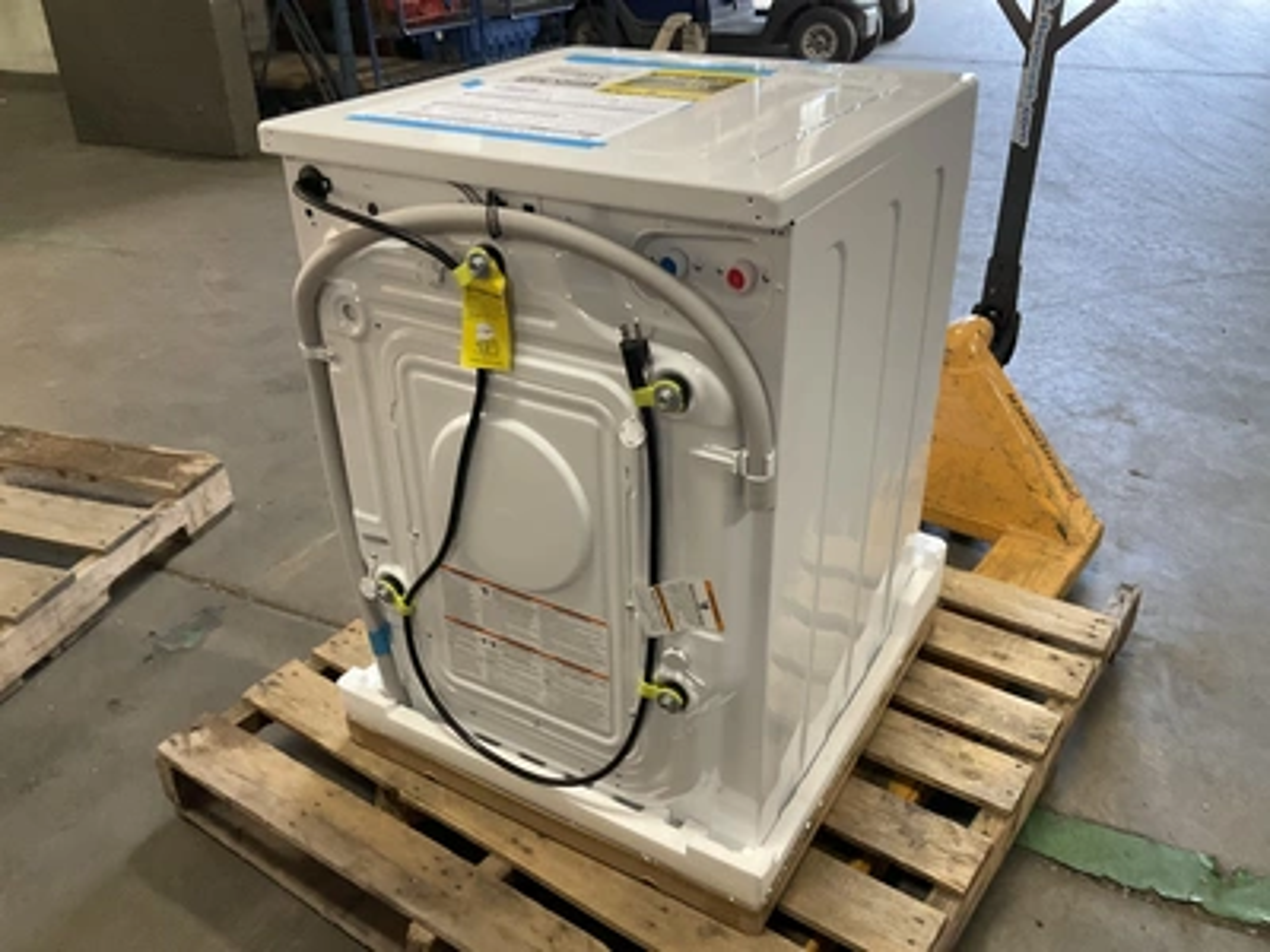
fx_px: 1064
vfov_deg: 48.2
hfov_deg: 61.7
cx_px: 635
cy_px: 476
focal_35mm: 29
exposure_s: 1/60
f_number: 1.8
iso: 160
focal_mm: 3
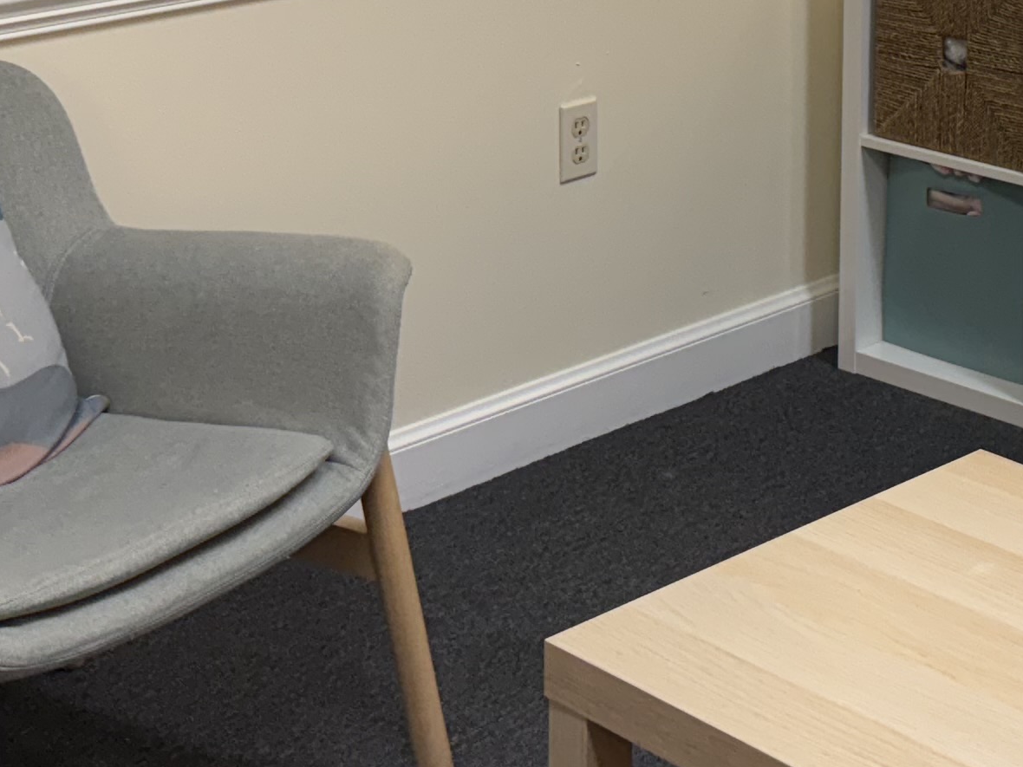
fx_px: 2423
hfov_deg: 23.1
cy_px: -111
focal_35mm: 82
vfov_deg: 17.3
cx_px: 956
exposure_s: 1/120
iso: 200
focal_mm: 6.76
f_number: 1.78
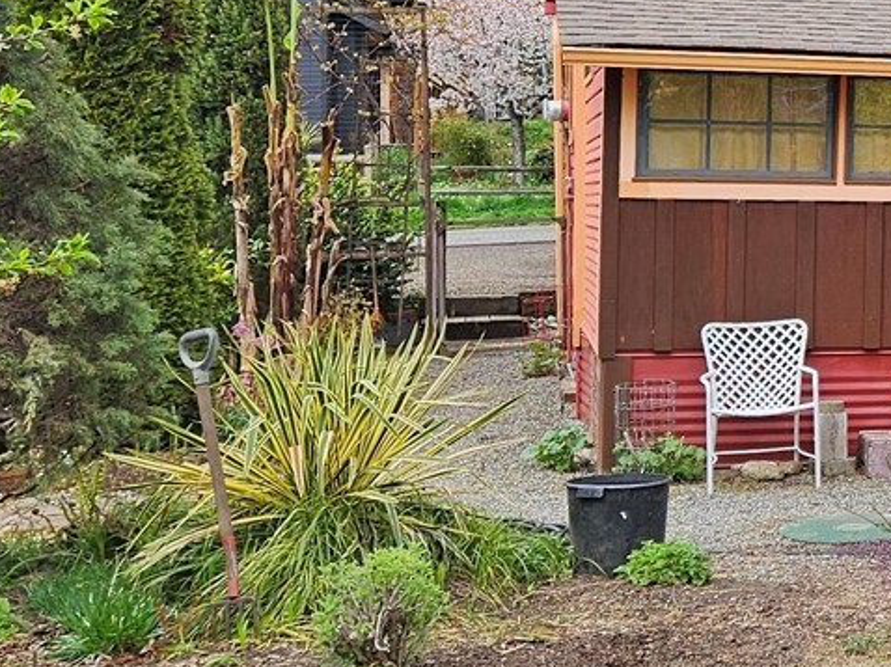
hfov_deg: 21.8
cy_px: 142
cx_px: 1273
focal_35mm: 77
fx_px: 1981
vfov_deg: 19.0
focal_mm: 5.4
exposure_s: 1/292
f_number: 1.8
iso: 25
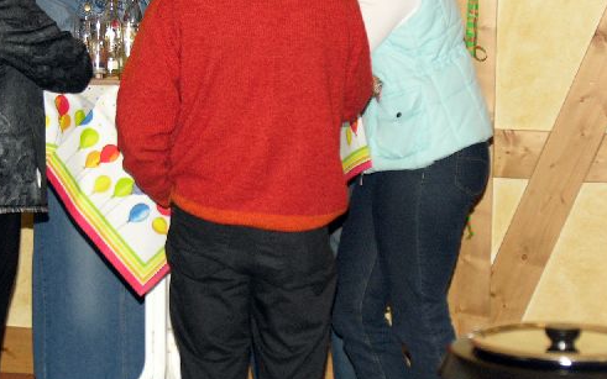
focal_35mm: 152
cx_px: 196
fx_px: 2515
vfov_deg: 8.6
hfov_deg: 13.7
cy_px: 159
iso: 100
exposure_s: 1/120
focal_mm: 21.8
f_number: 3.5
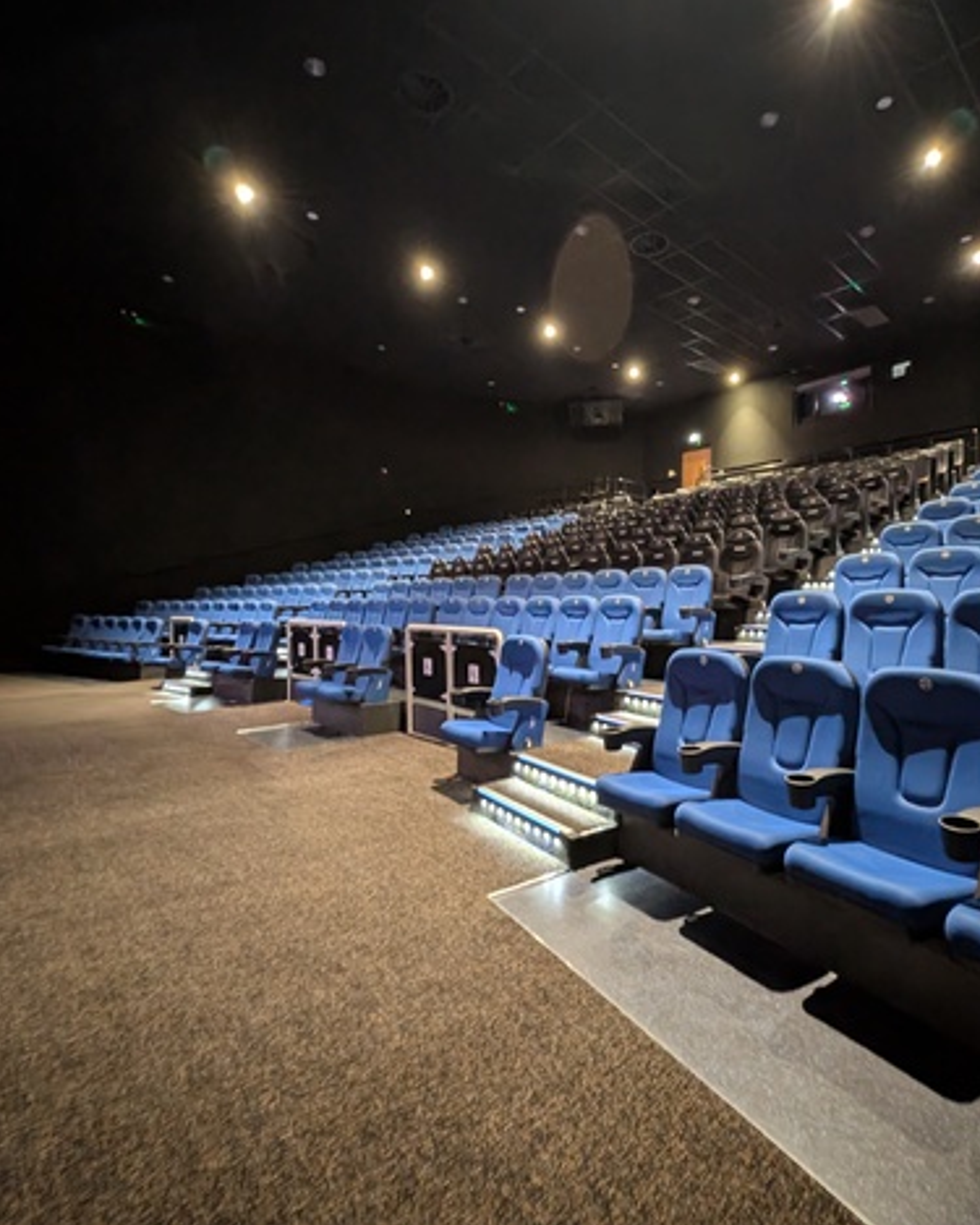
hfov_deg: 79.8
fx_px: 580
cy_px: 598
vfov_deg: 93.1
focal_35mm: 16
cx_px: 564
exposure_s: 1/2.86
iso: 626
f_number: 1.95
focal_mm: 2.23
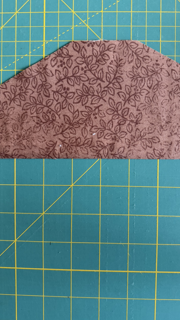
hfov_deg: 42.8
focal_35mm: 27
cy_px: 156
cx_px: 104
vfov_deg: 69.8
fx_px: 229
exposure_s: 1/47
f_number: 1.78
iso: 500
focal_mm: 6.76
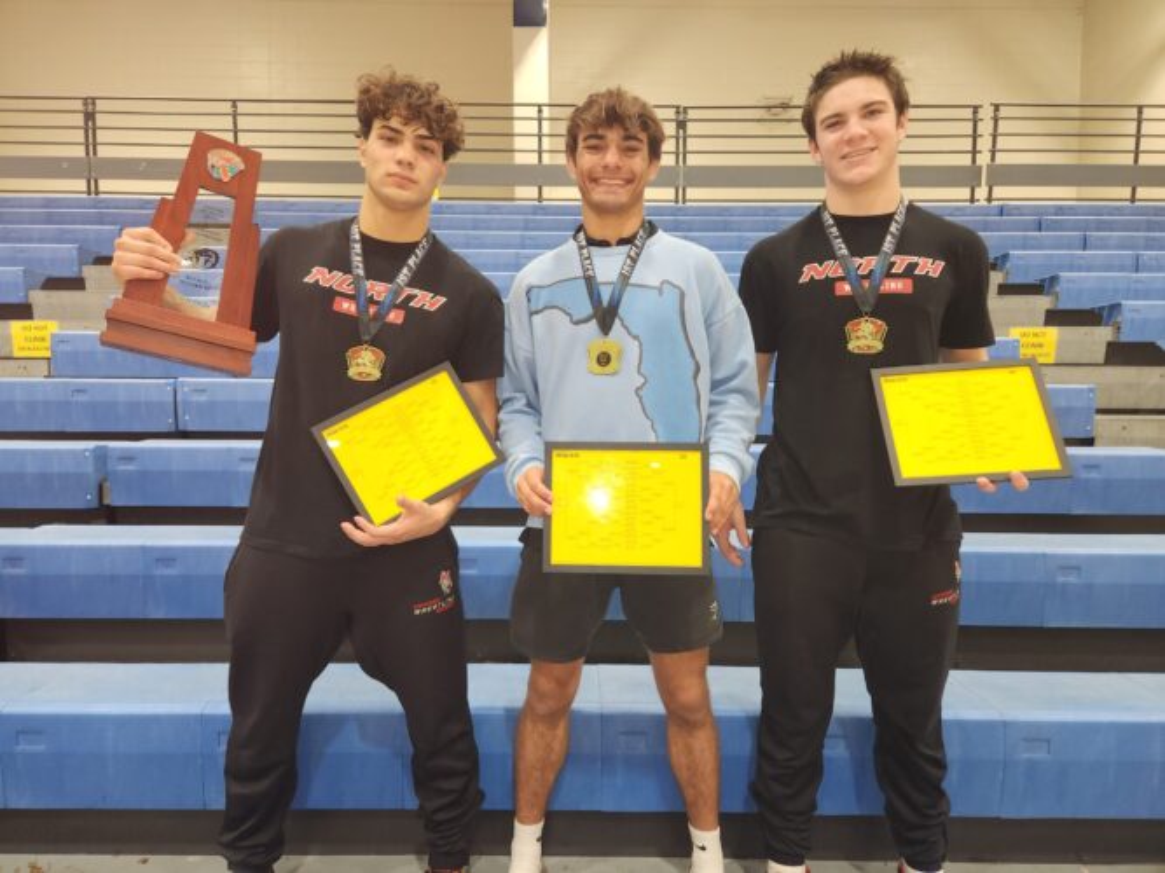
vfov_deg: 58.9
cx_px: 582
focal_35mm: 23
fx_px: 774
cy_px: 436
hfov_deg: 73.9
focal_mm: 5.4
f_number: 1.8
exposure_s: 1/40
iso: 125
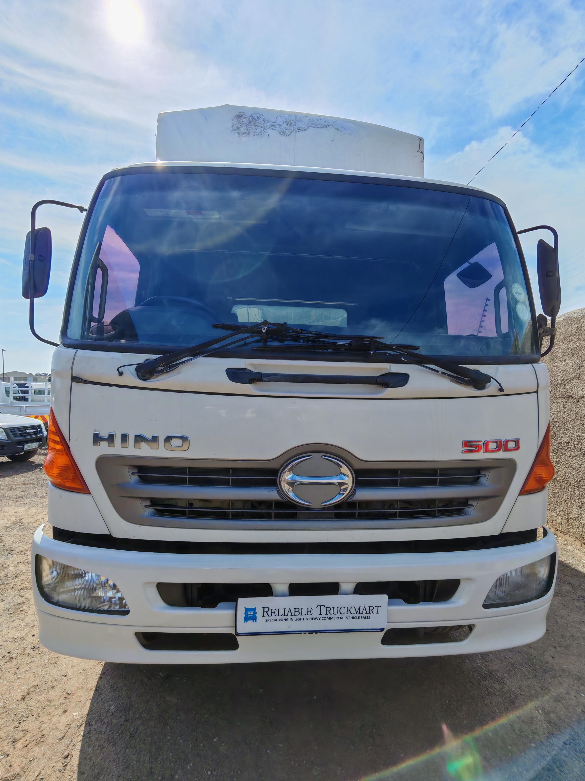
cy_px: 390
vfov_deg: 94.5
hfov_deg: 78.1
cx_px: 292
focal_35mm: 16
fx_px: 361
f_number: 2.2
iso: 50
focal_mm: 1.96
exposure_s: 1/1300
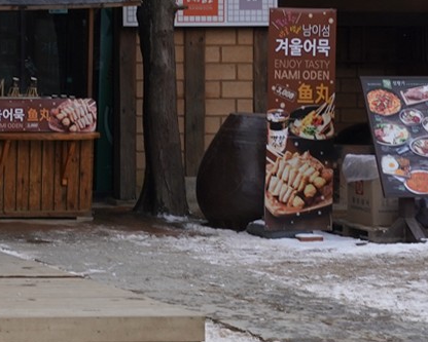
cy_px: 53
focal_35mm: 140
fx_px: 1774
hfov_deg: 11.6
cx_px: -560
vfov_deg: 11.0
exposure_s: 1/100
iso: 400
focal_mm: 31
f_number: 14
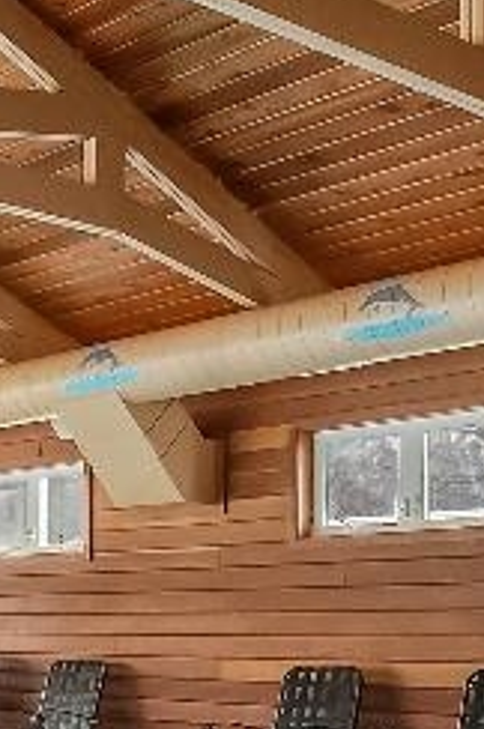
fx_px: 1274
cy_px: 708
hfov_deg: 19.3
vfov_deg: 30.0
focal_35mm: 63
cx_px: -197
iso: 2000
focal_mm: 10
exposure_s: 1/640
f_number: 9
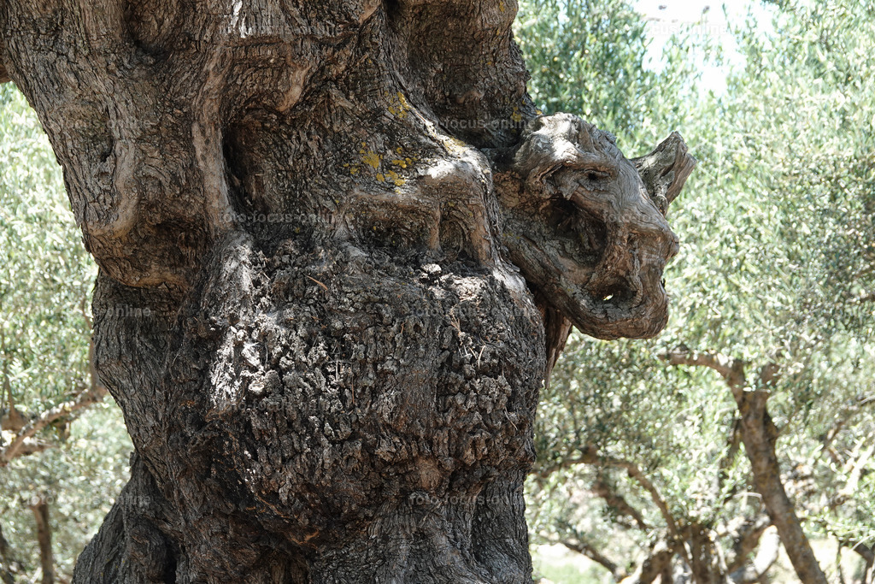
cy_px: 292
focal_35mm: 135
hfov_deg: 15.2
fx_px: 3281
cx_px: 438
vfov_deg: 10.2
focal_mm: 49.51
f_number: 4
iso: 250
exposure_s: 1/160
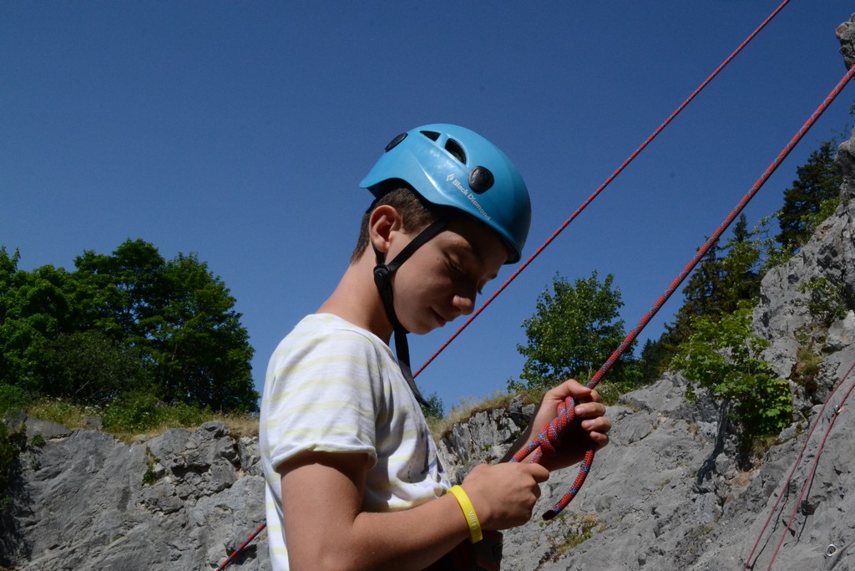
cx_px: 428
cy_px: 286
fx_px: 926
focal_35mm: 39
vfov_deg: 34.2
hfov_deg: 49.5
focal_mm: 26
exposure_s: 1/1250
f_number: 18
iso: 1600
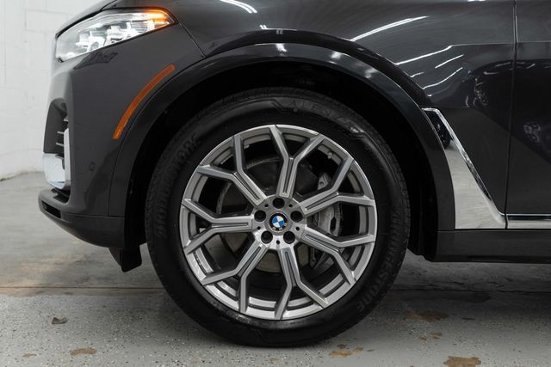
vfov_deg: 31.9
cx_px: 276
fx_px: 643
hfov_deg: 46.4
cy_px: 184
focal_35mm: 42
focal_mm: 28
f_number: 3.2
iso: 200
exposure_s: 1/40
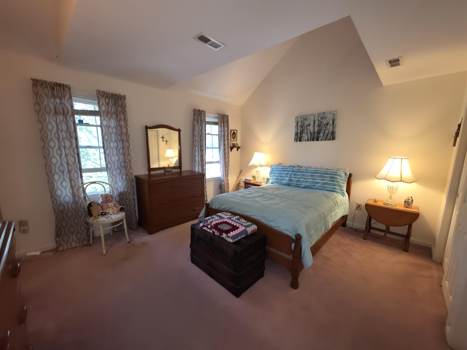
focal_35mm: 13
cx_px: 234
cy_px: 175
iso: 100
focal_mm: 2.2
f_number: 1.9
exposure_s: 1/60
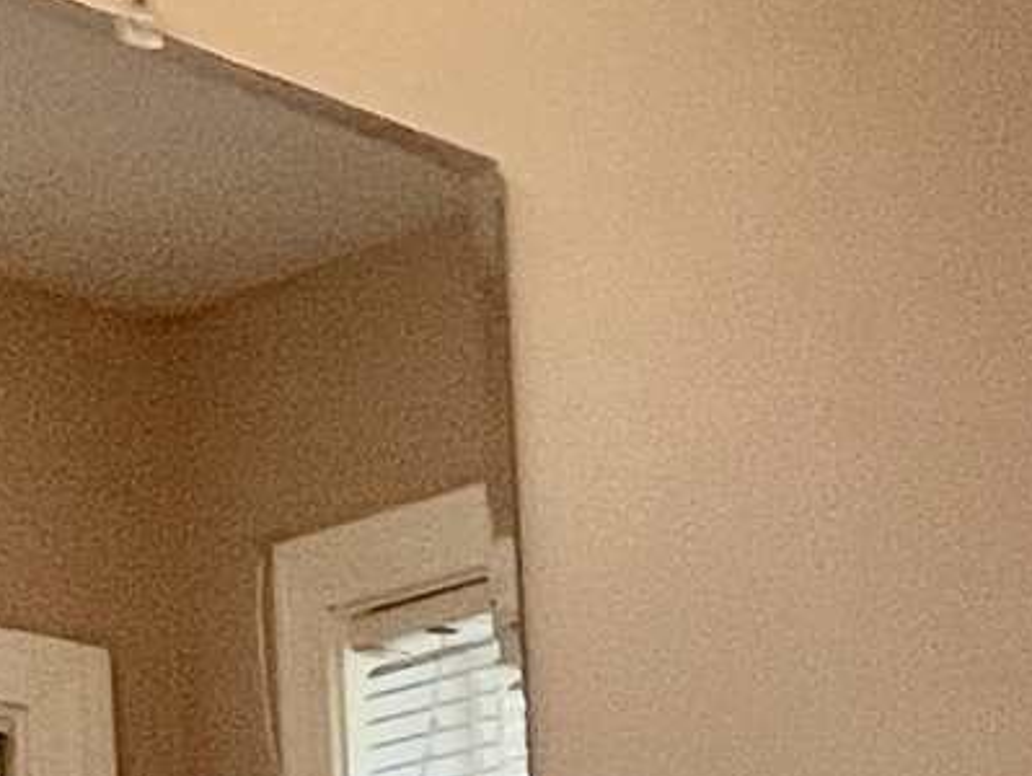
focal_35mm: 100
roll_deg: +2.2
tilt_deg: -1.6
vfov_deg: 12.8
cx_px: 2470
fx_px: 2984
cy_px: 1601
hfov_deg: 13.9
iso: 125
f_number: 1.8
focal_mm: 1.57
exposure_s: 1/120
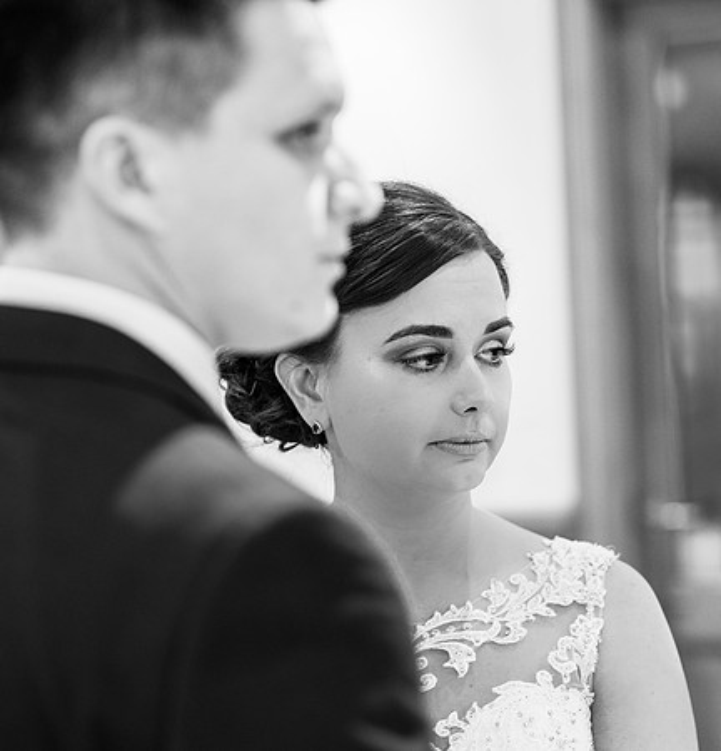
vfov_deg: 16.1
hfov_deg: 15.4
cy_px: 376
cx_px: 405
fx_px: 2663
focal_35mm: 111
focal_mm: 85
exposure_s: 1/100
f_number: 2.5
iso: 800
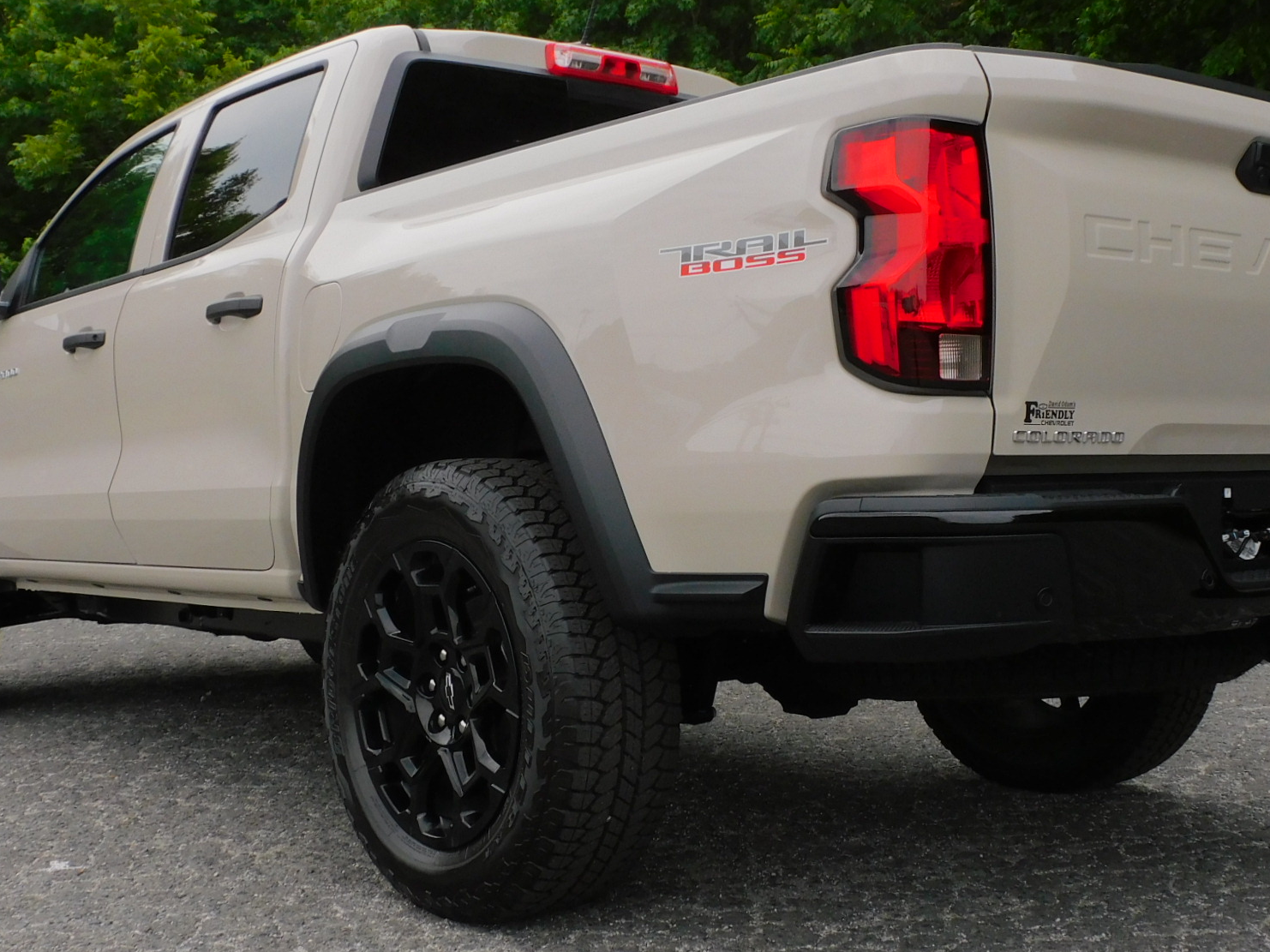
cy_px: 424
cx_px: 646
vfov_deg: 31.5
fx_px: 1687
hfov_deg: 41.2
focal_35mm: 46
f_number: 3.5
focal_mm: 5.4
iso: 125
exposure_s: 1/800
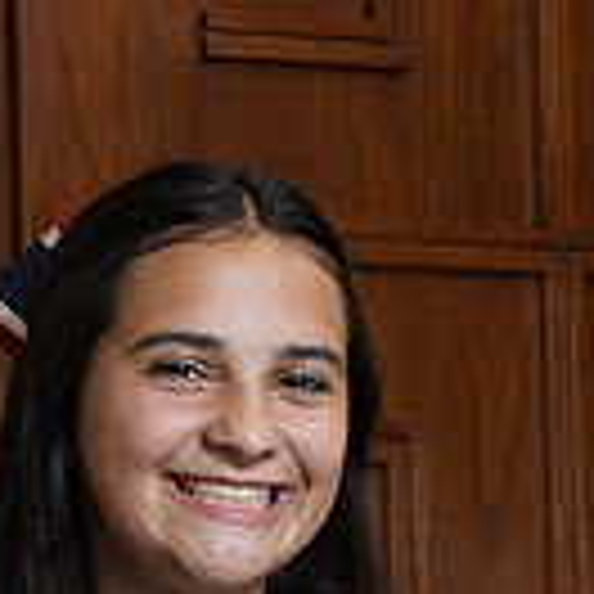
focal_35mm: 318
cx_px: 176
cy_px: 837
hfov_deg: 5.5
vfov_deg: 5.5
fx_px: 6174
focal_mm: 85
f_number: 5.6
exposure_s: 1/250
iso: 200
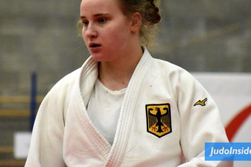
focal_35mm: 379
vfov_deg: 3.6
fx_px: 2642
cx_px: 119
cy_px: 59
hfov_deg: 5.4
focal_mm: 190
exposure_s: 1/320
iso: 12800
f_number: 7.1
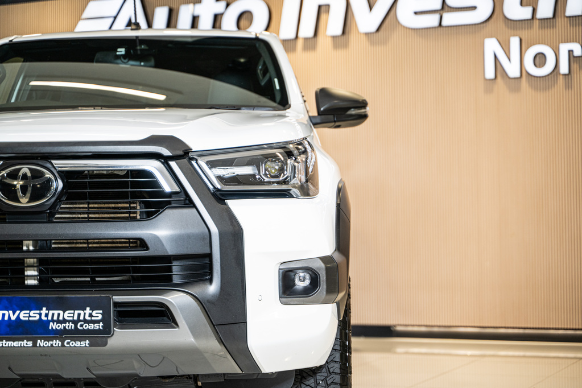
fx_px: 1212
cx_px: 291
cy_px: 194
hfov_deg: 27.0
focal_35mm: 75
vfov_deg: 18.2
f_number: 2.8
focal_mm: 75
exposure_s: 1/200
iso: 400
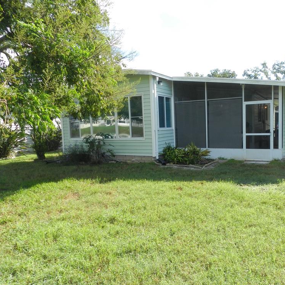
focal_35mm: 28
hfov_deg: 56.9
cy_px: 146
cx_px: 171
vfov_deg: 57.3
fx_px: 261
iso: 160
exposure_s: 1/500
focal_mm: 4
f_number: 3.4
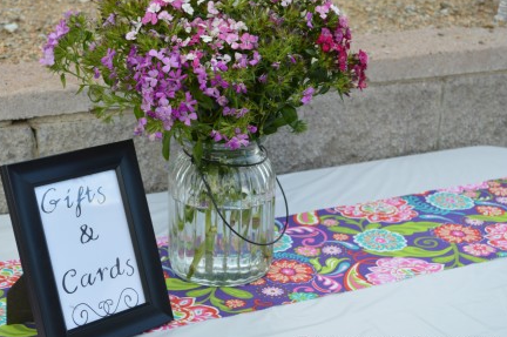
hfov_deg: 30.5
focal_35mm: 66
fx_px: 928
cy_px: 163
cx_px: 221
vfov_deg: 20.6
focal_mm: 38
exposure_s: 1/125
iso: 250
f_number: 5.6
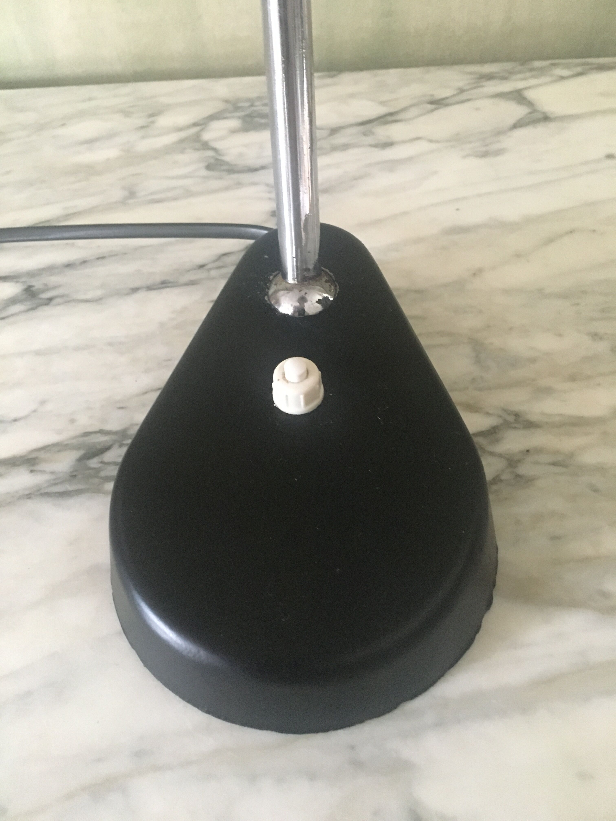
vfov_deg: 61.7
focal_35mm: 29
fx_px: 688
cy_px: 410
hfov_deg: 48.2
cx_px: 308
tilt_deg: -48.3
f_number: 2.2
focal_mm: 4.15
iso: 320
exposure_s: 1/17
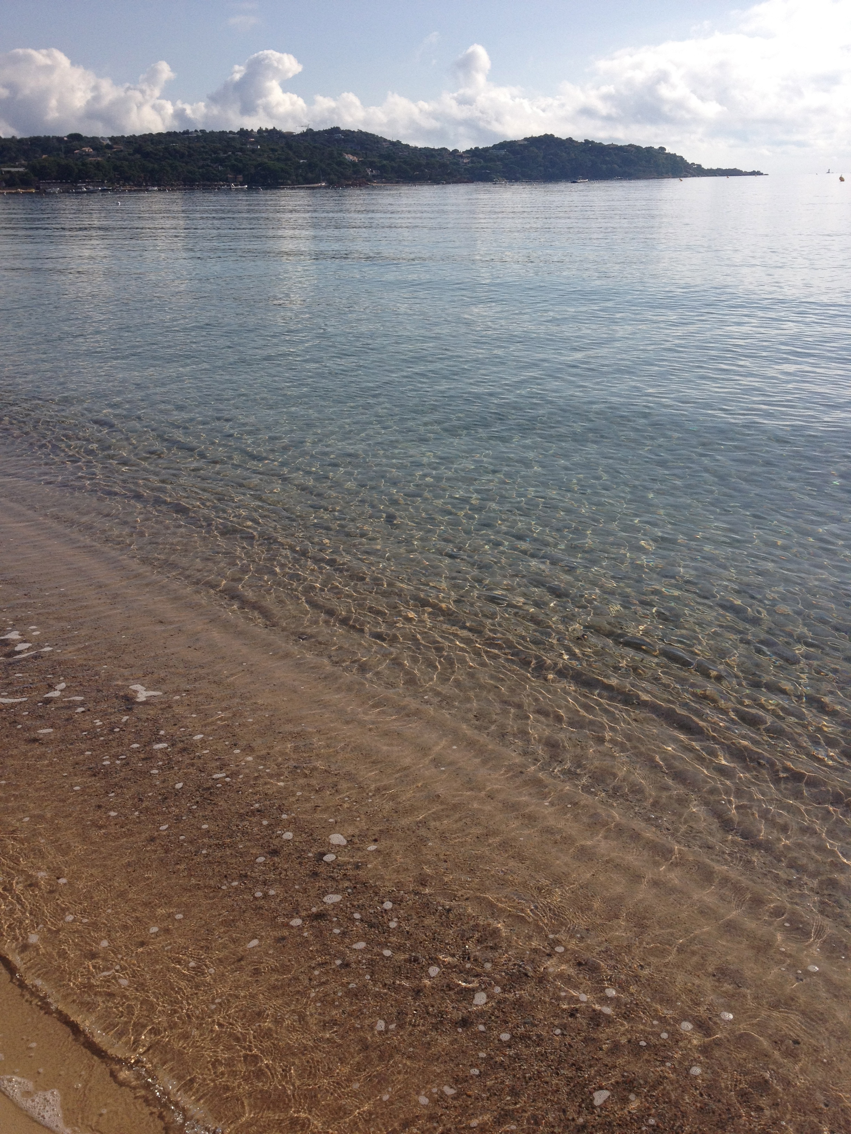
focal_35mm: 35
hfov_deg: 40.7
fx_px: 1147
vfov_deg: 52.6
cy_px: 567
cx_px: 426
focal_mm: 4.28
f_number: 2.4
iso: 64
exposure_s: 1/3067
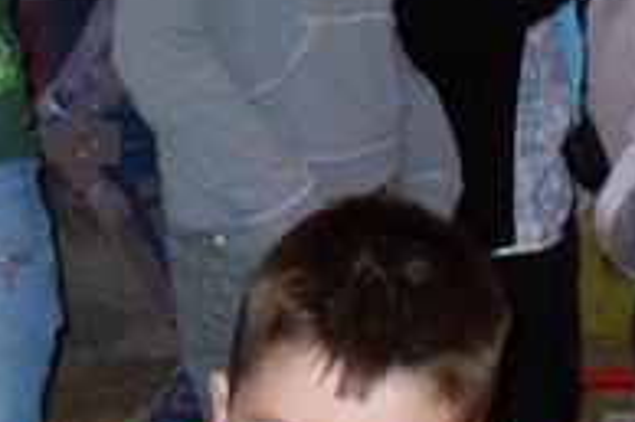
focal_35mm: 150
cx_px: 753
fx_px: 2644
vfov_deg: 9.1
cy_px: 92
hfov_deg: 13.3
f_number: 3
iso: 200
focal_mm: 6.3
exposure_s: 1/45
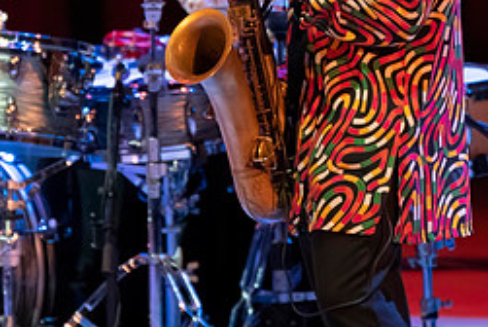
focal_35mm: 1243
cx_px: 246
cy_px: 116
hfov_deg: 1.7
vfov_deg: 1.1
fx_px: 16869
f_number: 5.6
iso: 6400
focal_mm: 397
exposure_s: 1/250
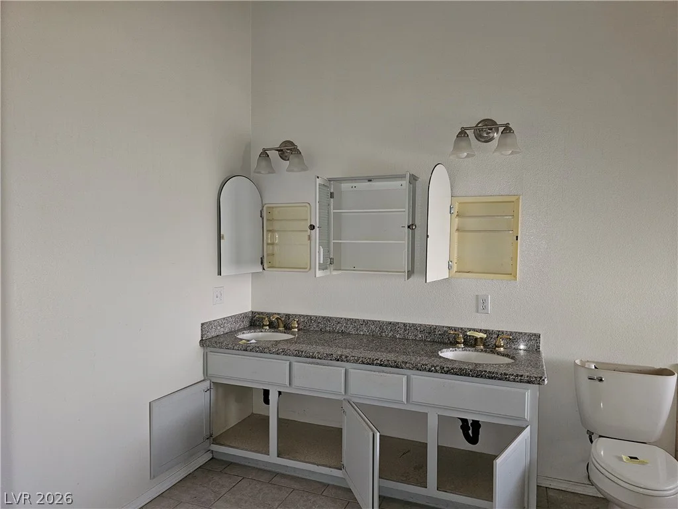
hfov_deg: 73.9
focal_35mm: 23
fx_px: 450
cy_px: 254
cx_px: 339
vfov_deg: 58.9
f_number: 1.7
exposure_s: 1/24
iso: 100
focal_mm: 6.3
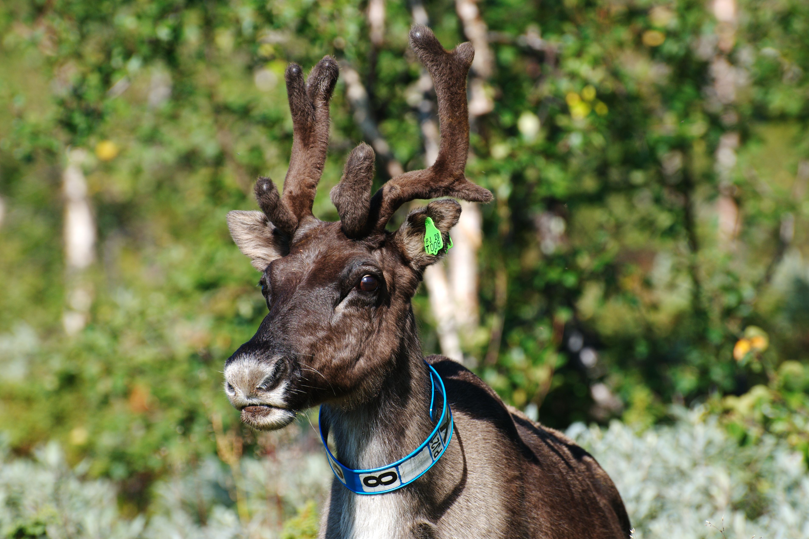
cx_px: 402
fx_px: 8269
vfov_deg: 3.7
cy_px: 276
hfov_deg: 5.6
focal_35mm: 368
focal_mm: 240
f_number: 6.3
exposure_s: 1/160
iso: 100
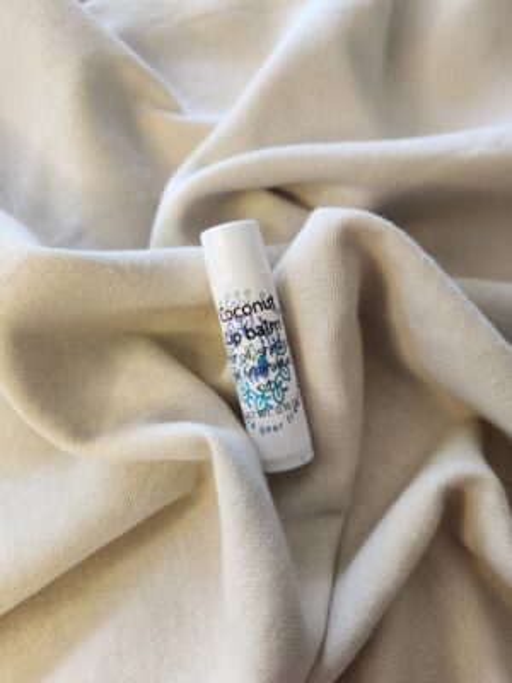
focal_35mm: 23
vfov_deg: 73.9
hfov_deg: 58.9
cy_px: 342
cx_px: 256
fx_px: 454
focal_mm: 5.4
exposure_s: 1/120
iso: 160
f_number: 1.8
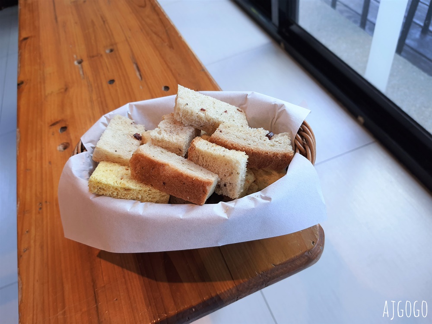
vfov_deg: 53.1
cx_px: 216
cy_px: 162
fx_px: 324
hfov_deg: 67.3
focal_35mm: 26
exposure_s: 1/120
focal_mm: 4.32
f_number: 1.7
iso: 64
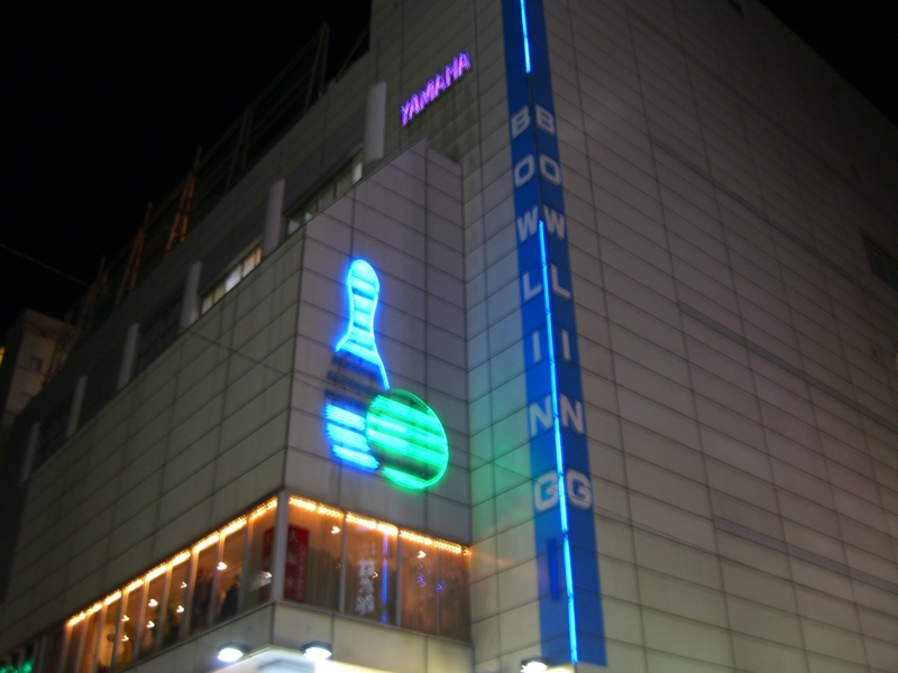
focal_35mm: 38
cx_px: 449
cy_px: 336
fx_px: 986
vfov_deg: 37.7
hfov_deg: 49.0
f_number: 2.8
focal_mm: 7.9
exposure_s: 1/8
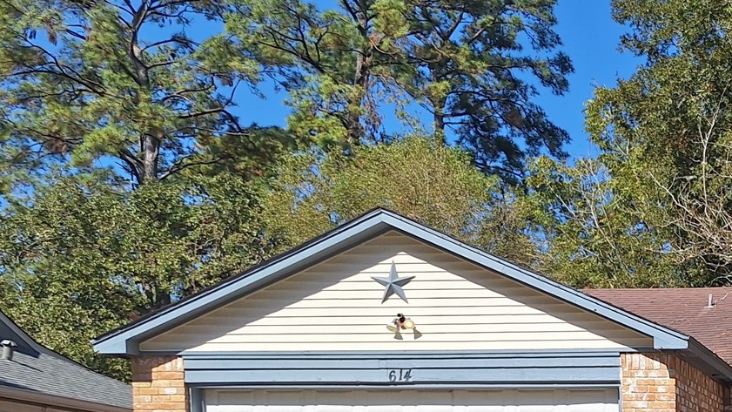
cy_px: 584
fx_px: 1184
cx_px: 842
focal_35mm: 61
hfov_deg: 30.1
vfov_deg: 18.0
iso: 40
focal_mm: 5.54
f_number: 1.8
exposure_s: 1/3597
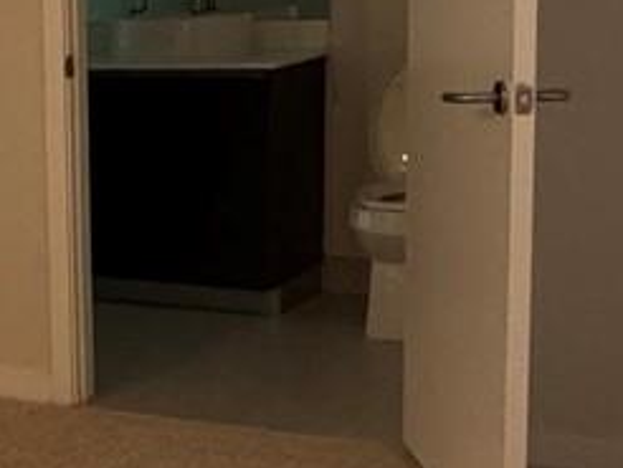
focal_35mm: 91
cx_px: -469
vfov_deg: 16.3
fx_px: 1639
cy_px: 192
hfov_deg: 17.7
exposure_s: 1/60
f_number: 2.2
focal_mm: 2.22
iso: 250
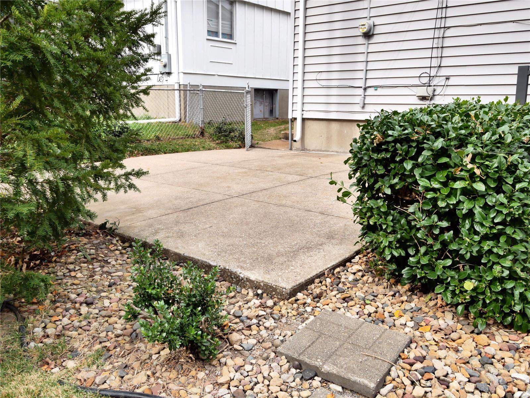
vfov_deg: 46.8
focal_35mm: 30
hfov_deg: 60.0
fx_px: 459
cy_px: 199
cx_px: 265
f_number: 9
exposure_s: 1/250
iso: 800
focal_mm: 15
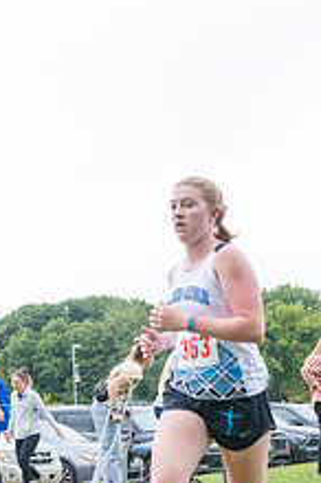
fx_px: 1154
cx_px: 192
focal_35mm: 86
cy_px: 448
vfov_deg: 23.0
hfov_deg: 15.8
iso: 2000
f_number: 5.6
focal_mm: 28
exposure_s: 1/1250
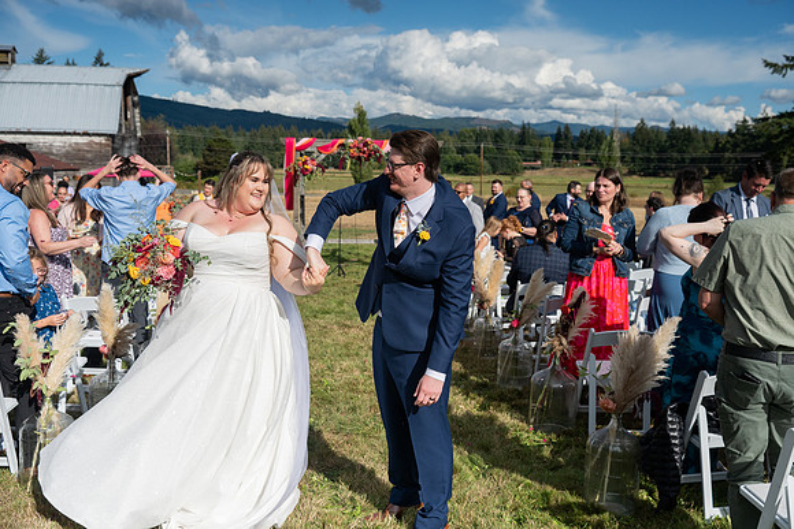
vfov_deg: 37.9
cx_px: 397
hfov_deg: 54.4
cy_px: 264
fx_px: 772
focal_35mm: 35
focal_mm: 35
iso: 400
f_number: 5
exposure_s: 1/8000
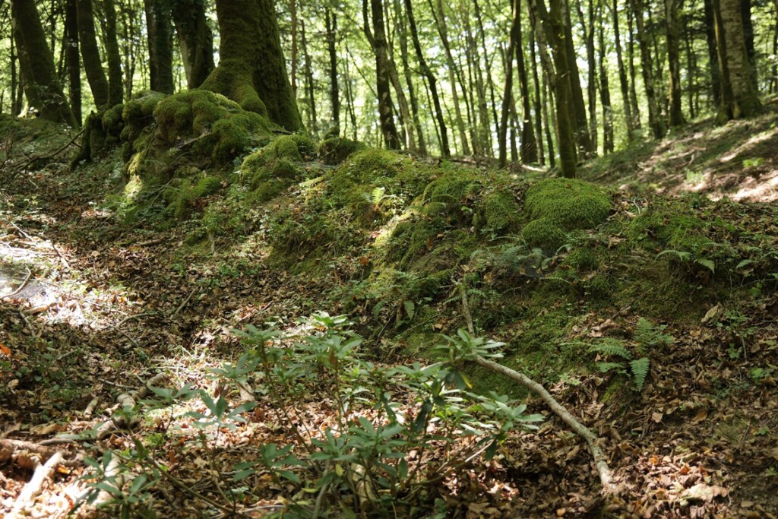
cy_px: 260
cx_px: 389
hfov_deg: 46.4
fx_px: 908
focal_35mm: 42
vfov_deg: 31.9
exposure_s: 1/50
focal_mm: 42
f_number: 4.9
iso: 800
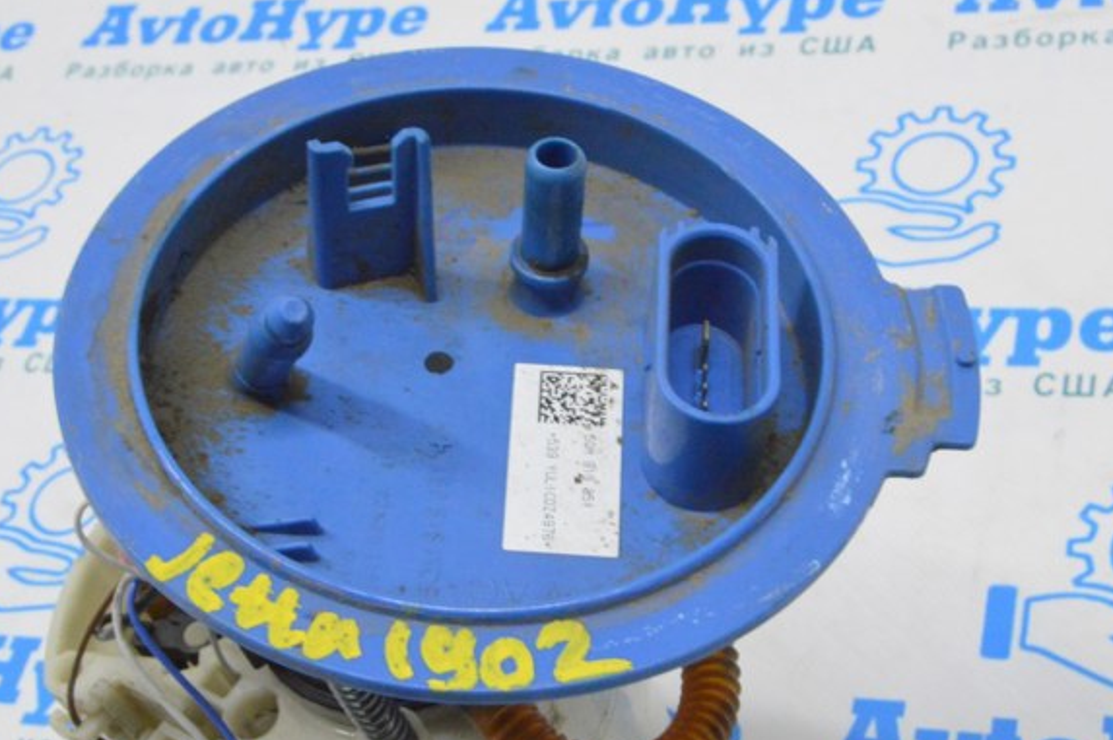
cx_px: 538
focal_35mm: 67
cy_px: 372
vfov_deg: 20.3
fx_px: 2070
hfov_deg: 30.1
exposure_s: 1/20
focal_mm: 40
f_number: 20
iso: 6400
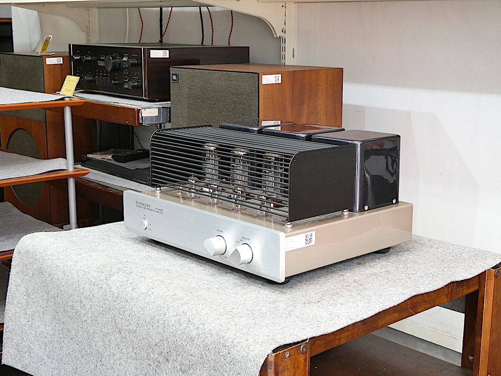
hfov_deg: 38.2
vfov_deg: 29.1
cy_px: 188
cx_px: 250
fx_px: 724
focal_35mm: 50
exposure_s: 1/13
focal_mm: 9
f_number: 5.6
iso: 400
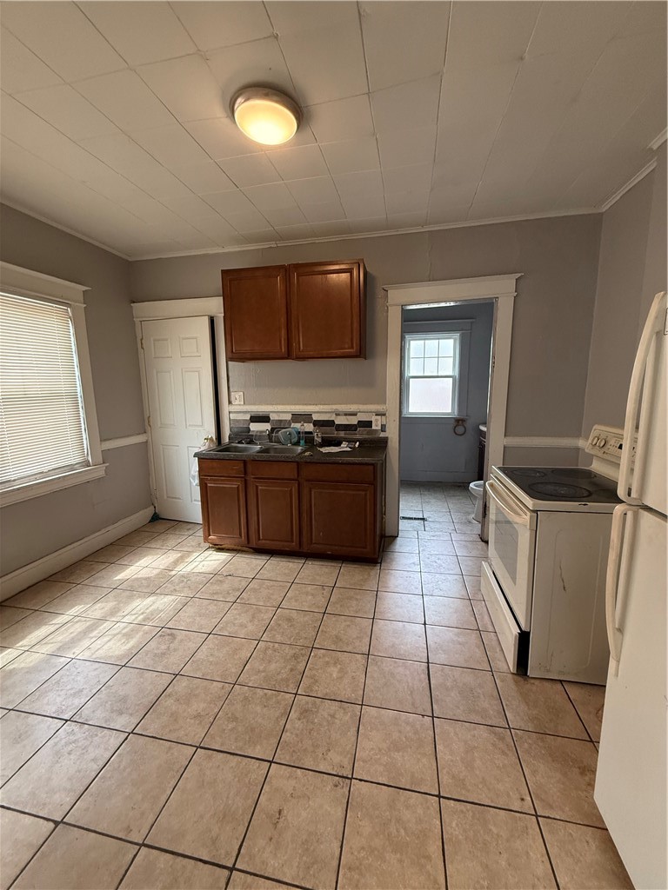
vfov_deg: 102.1
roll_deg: -0.2
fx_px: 360
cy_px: 445
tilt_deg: -9.1
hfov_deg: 85.7
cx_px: 334
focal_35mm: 14
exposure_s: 1/120
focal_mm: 2.22
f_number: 2.2
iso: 320
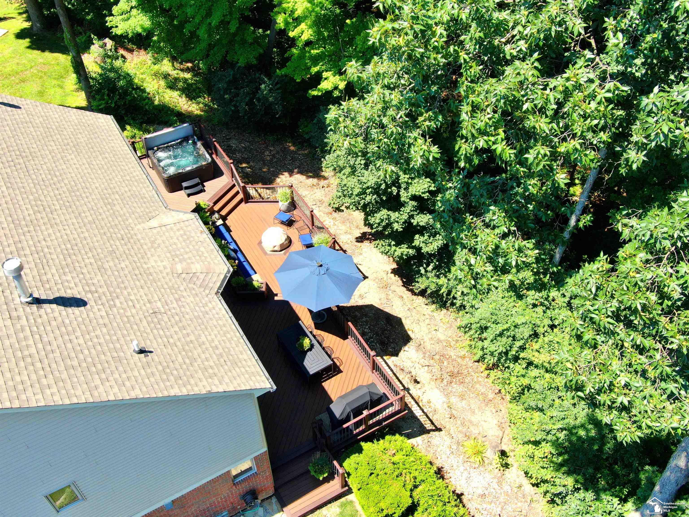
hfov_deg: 51.4
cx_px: 344
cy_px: 258
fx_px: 717
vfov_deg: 39.7
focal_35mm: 36
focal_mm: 6.21
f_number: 3.3
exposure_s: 1/320
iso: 100
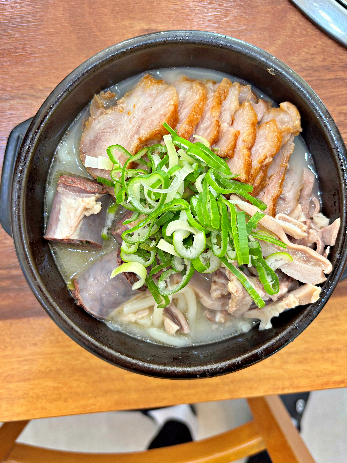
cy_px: 232
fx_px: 401
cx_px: 184
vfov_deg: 60.0
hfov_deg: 46.8
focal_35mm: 30
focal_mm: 5.96
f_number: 1.6
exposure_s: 1/60
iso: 125
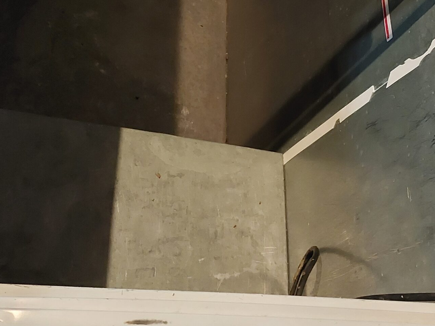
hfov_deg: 32.1
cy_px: 87
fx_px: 754
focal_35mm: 60
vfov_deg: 24.2
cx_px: 247
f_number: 1.8
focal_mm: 4.6
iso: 1250
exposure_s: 1/25
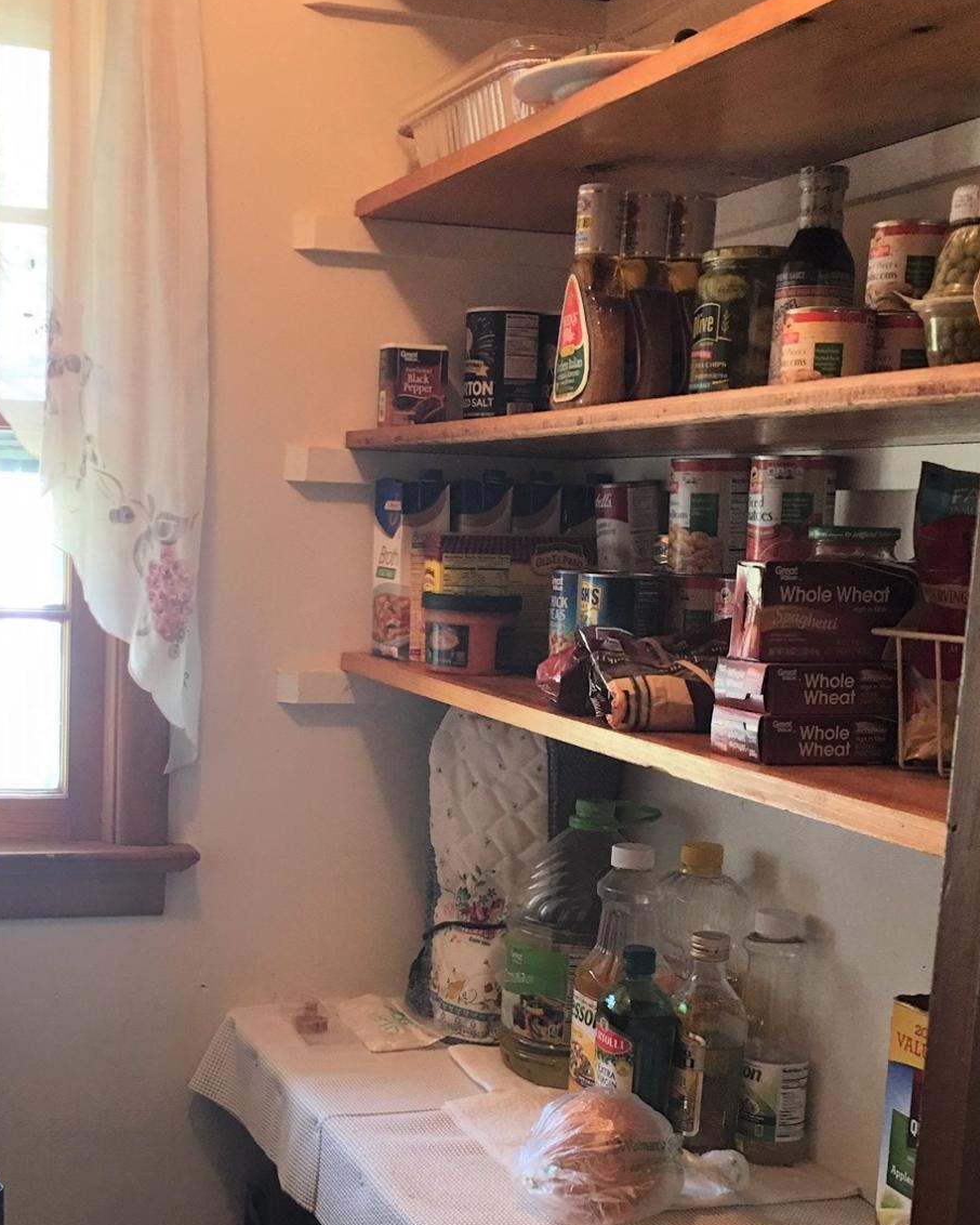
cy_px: 843
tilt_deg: -9.1
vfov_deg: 36.8
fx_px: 1812
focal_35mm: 50
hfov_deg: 30.0
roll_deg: -1.8
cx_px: 320
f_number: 2.2
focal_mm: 4.15
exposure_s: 1/30
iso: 40
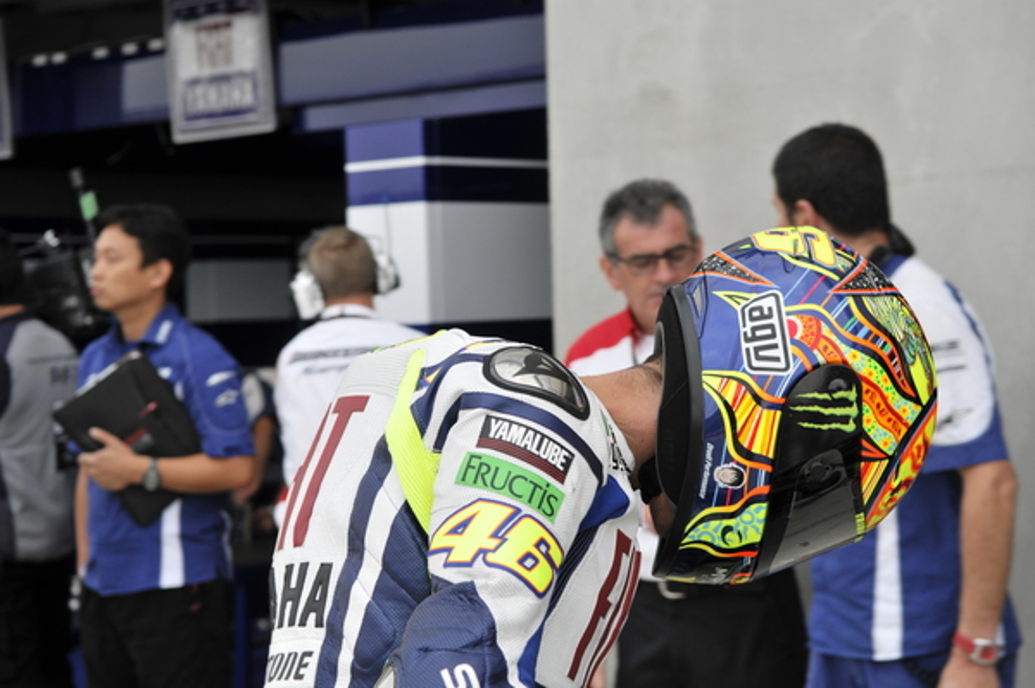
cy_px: 344
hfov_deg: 24.6
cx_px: 518
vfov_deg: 16.5
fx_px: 2370
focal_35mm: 82
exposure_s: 1/200
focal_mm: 55
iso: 200
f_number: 4.5
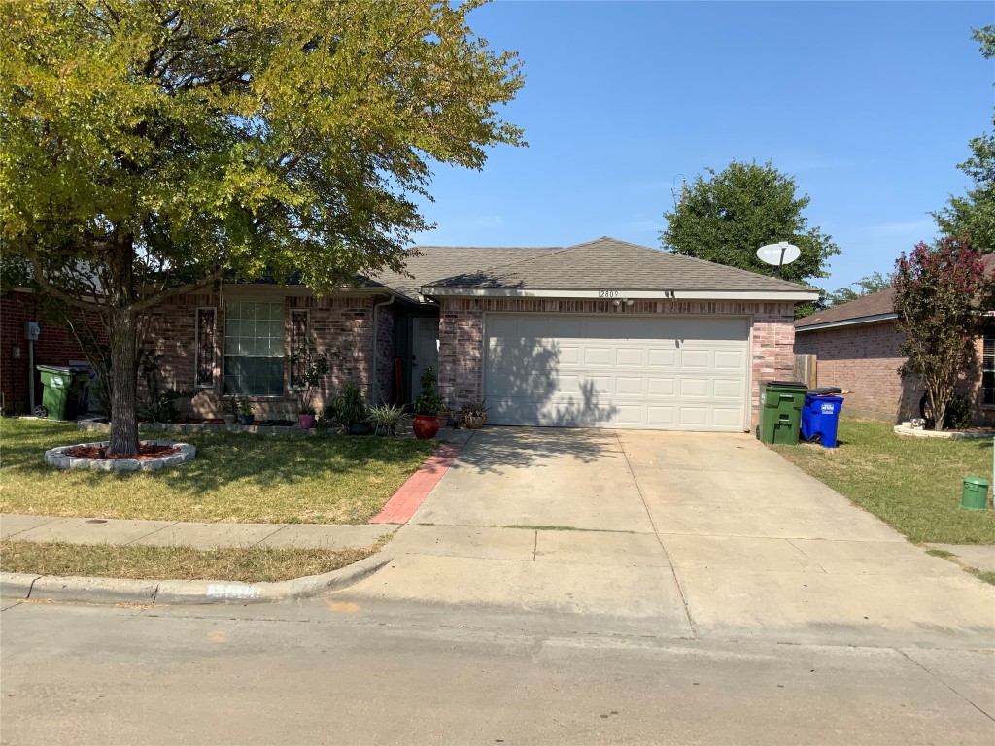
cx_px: 498
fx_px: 834
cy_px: 373
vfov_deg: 48.2
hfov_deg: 61.7
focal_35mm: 29
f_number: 1.8
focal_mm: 3
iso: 16
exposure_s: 1/2227
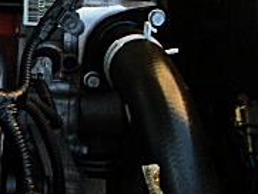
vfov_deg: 11.6
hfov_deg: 15.0
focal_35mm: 127
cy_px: 20
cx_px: -46
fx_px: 947
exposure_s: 1/100
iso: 100
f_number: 2.8
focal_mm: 6.3
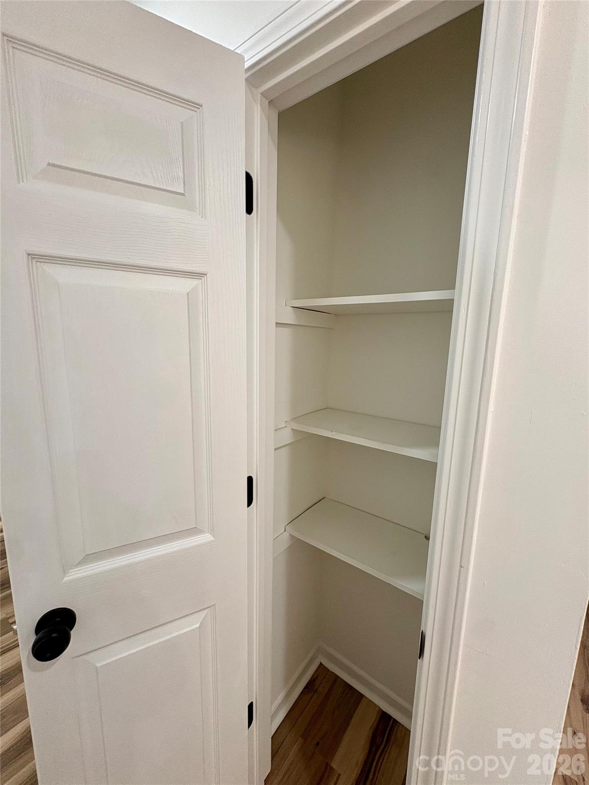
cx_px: 294
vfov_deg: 102.1
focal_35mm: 14
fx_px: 318
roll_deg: -1.8
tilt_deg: -8.9
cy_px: 392
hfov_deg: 85.7
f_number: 2.2
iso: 160
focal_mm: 2.22
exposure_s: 1/60
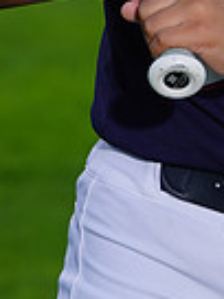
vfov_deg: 2.4
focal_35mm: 821
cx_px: 236
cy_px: -128
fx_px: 7084
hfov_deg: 1.8
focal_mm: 200
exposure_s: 1/250
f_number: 8
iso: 160
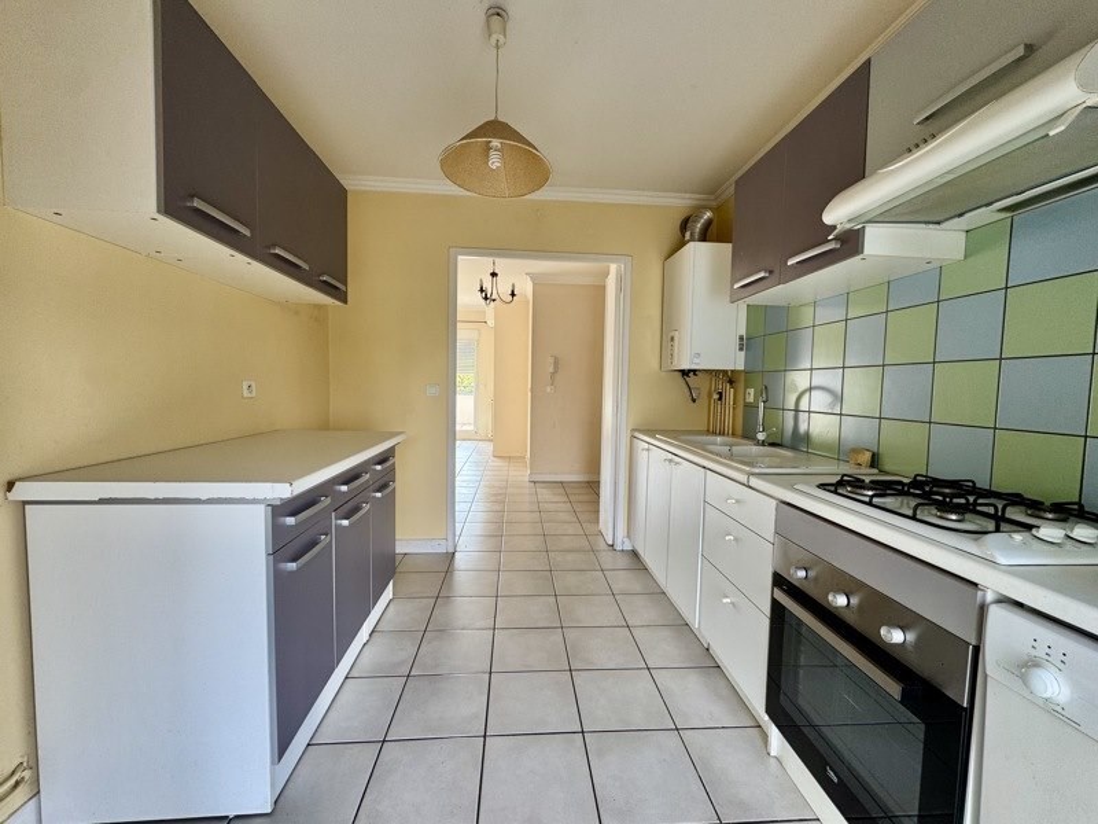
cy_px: 412
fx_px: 444
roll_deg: -1.0
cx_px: 549
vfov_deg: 85.7
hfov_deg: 102.1
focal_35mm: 14
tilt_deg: -3.9
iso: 64
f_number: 2.2
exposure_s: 1/99
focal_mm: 2.22
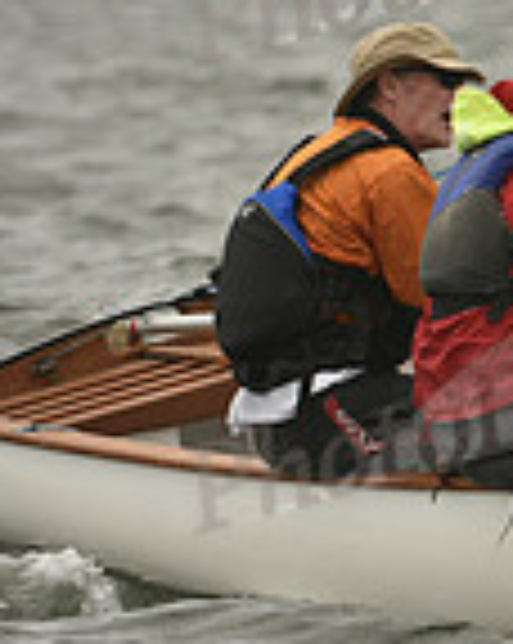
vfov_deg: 1.5
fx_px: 23964
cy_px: 119
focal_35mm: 1260
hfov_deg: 1.2
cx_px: 1058
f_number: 6.3
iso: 320
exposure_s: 1/1250
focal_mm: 330
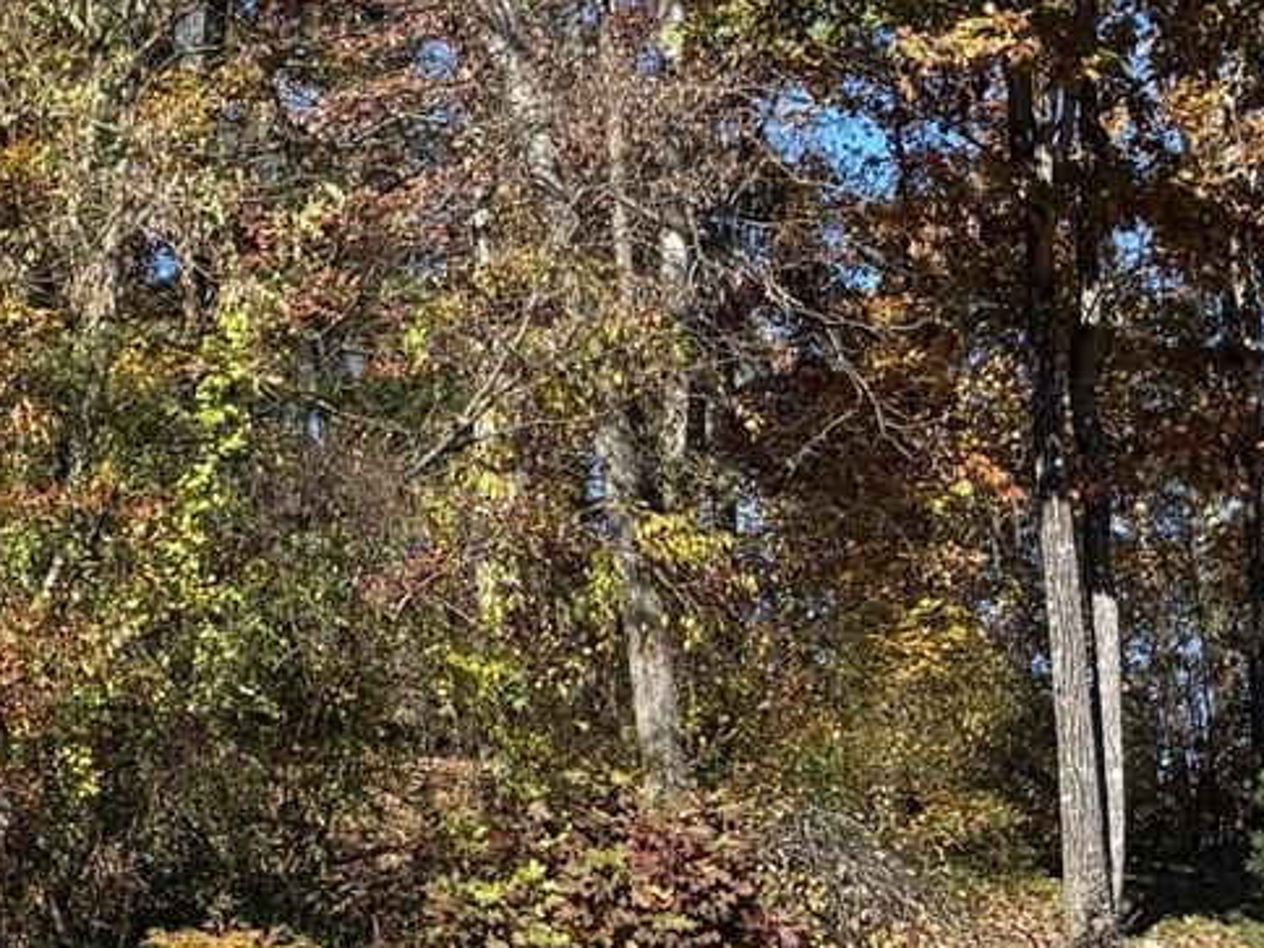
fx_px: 4017
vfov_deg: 13.3
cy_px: 37
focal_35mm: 110
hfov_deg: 16.6
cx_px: -514
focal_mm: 5.96
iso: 50
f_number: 1.6
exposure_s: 1/1667
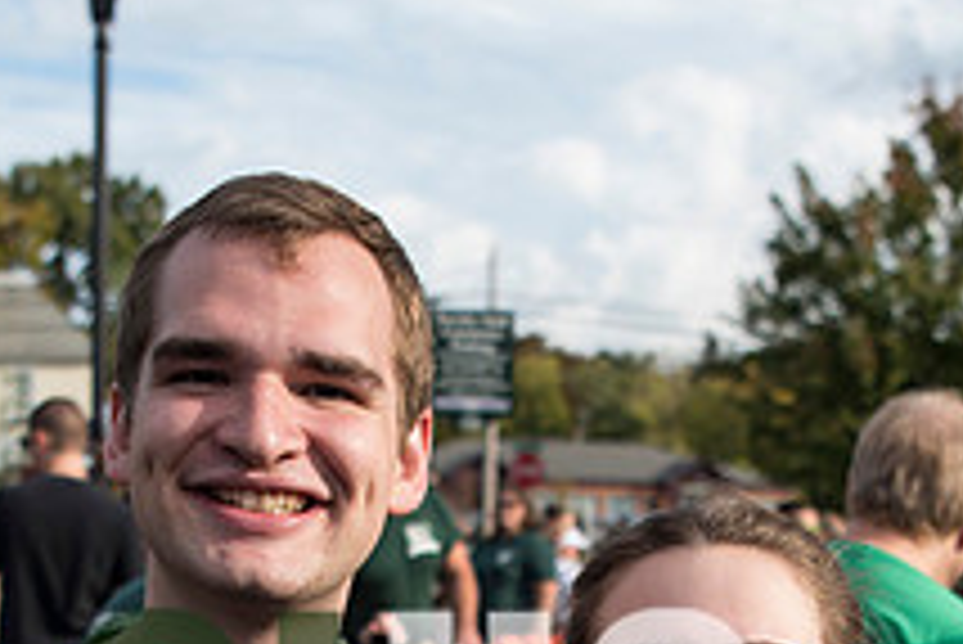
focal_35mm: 65
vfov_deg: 19.4
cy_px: 822
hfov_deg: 30.9
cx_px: 414
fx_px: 1740
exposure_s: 1/2000
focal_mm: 24
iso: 250
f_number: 2.8
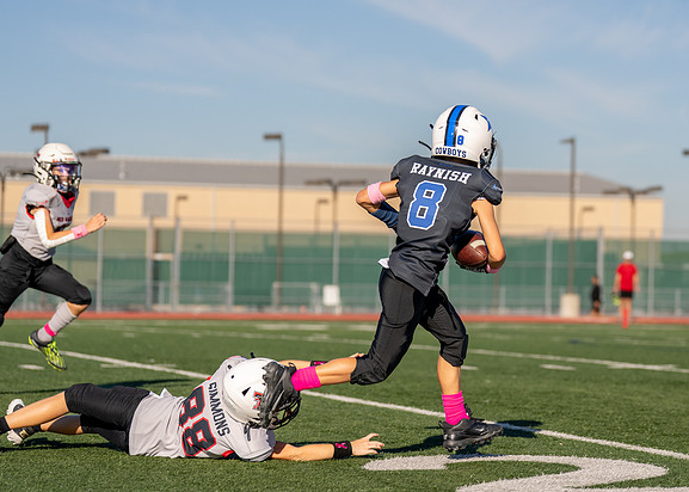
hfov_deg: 17.8
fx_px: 2191
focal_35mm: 112
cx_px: 439
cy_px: 240
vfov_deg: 12.8
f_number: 2.8
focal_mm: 86
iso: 160
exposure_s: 1/2500
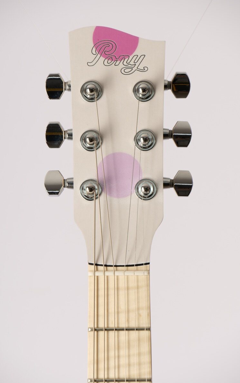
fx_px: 2428
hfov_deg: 5.7
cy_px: 191
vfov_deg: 9.0
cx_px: 111
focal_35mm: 232
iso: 200
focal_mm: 109
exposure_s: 1/160
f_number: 7.1
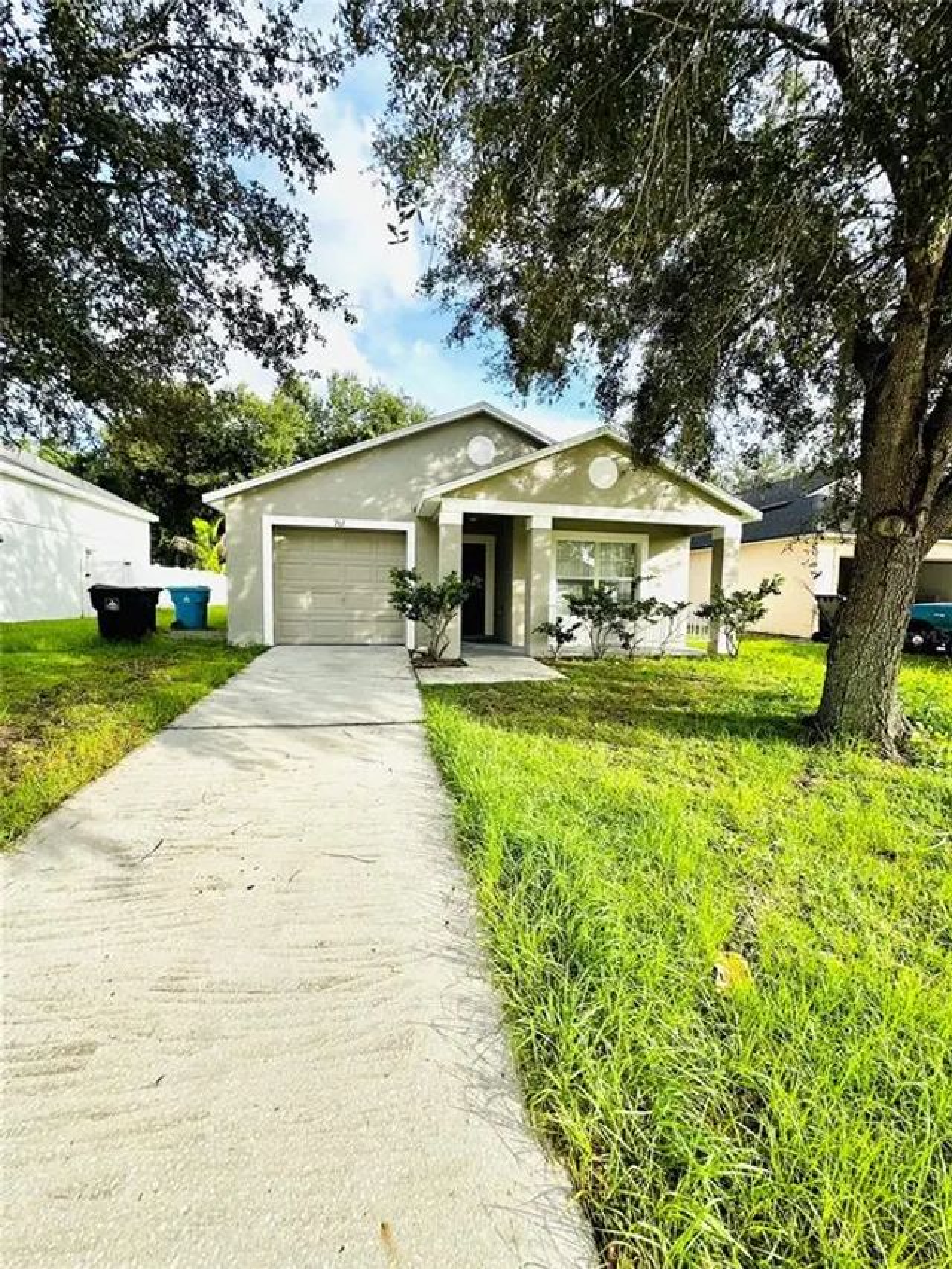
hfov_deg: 85.7
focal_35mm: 14
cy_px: 634
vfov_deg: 102.1
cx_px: 476
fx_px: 513
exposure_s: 1/993
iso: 50
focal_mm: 2.22
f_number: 2.2
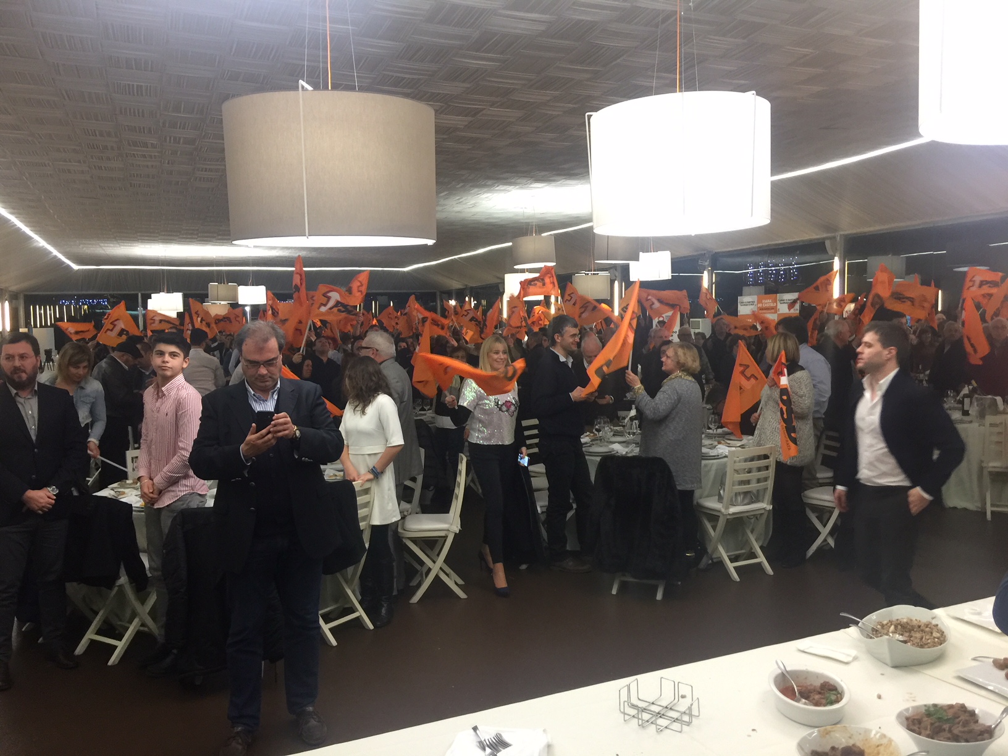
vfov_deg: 48.2
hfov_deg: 61.7
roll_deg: +0.8
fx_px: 844
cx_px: 504
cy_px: 378
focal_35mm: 29
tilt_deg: -3.4
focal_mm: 4.15
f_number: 2.2
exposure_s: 1/17
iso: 80
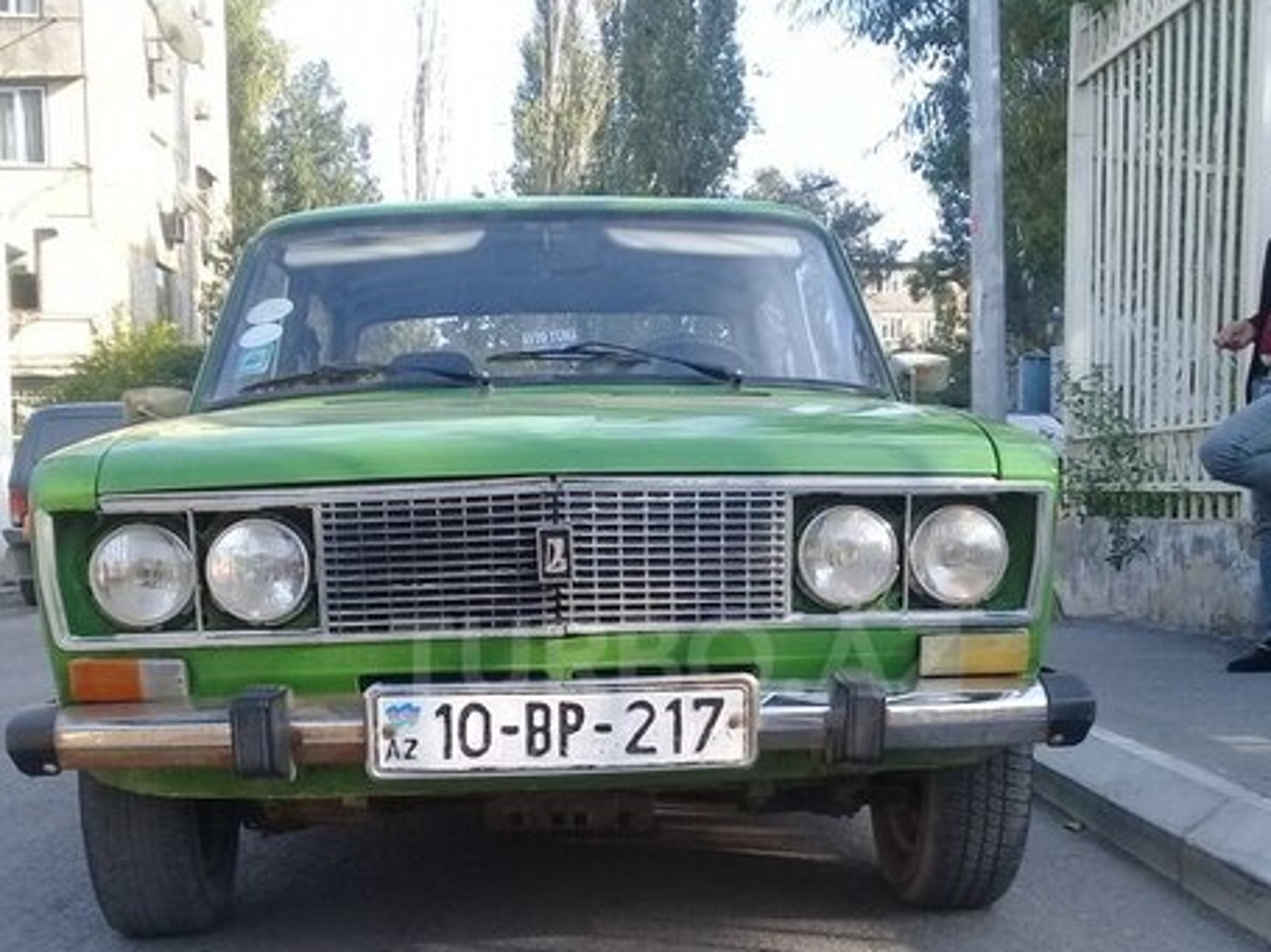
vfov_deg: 31.8
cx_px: 676
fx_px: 1652
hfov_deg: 42.1
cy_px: 657
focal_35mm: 45
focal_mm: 3.3
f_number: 2.2
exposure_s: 1/323
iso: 50
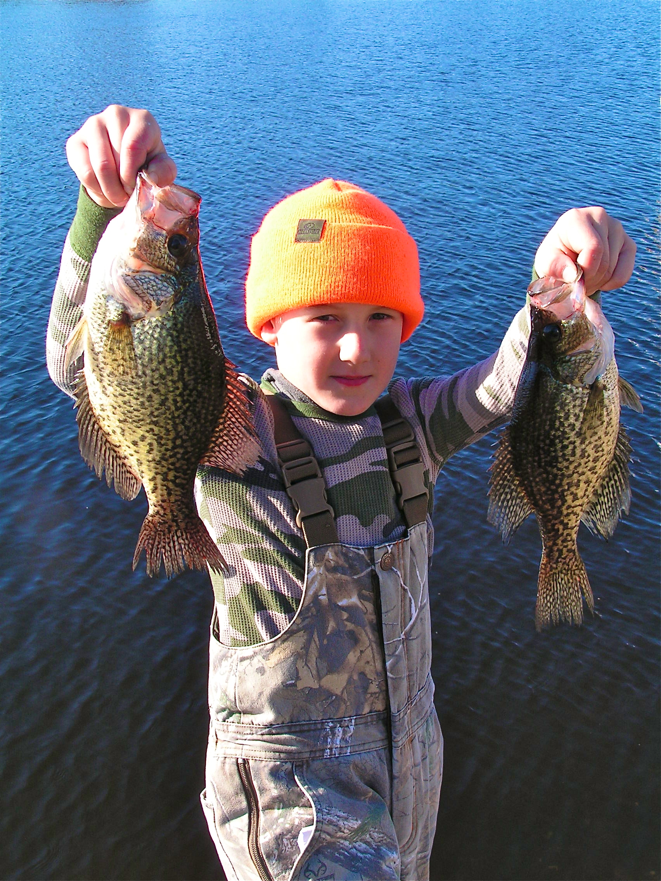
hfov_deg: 28.6
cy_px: 440
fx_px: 1298
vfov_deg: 37.5
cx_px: 330
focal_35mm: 51
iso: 50
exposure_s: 1/200
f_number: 5.6
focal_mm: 8.6
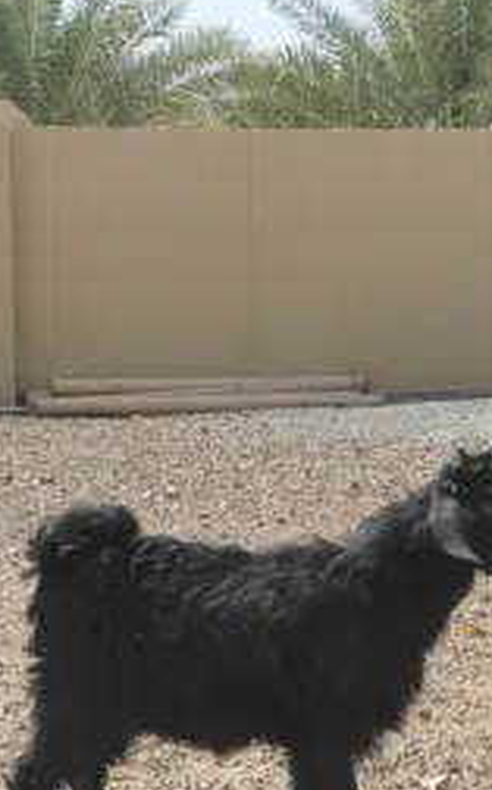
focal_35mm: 91
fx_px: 1957
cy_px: 458
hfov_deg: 14.3
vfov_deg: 22.8
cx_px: 241
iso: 100
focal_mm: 4.05
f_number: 1.8
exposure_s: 1/823
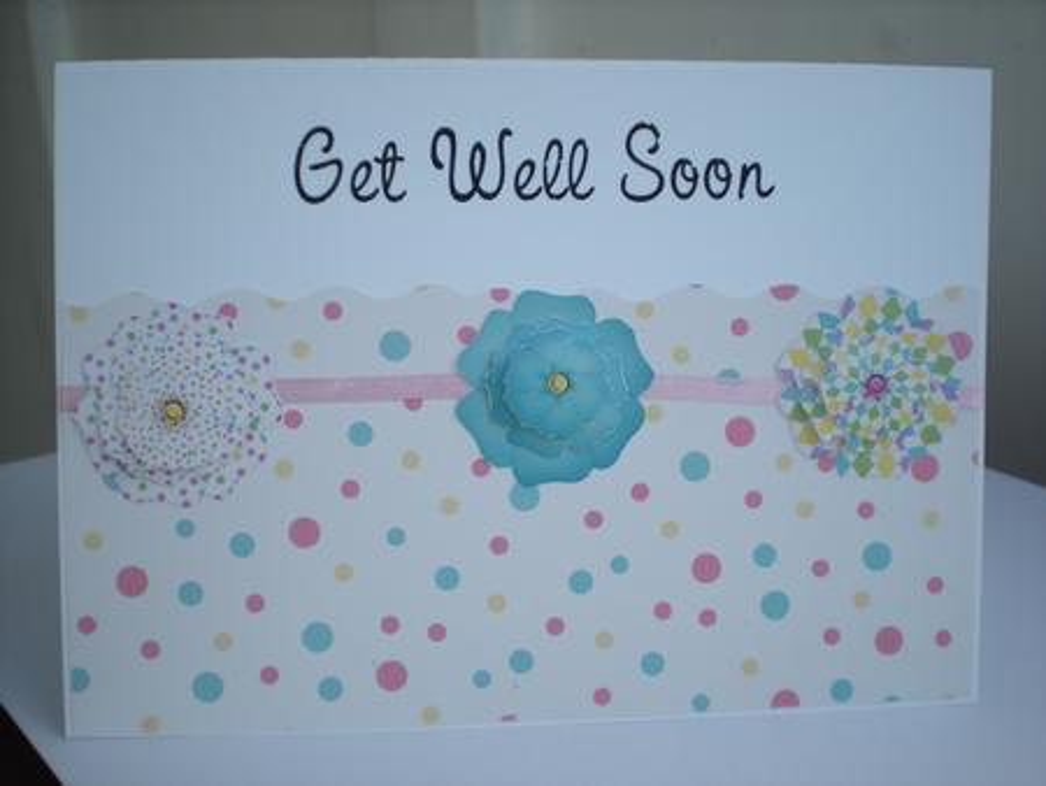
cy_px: 393
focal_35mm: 38
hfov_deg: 49.0
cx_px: 523
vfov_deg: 37.8
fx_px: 1149
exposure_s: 1/200
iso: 64
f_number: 3.1
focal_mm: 6.3
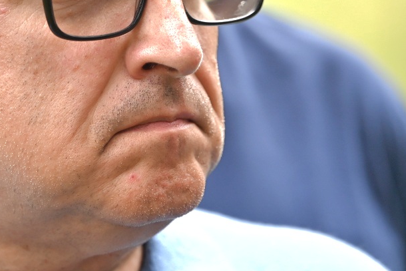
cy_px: 56
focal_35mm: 478
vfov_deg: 2.9
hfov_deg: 4.3
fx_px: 5392
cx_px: 83
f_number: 3.2
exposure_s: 1/250
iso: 100
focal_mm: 180
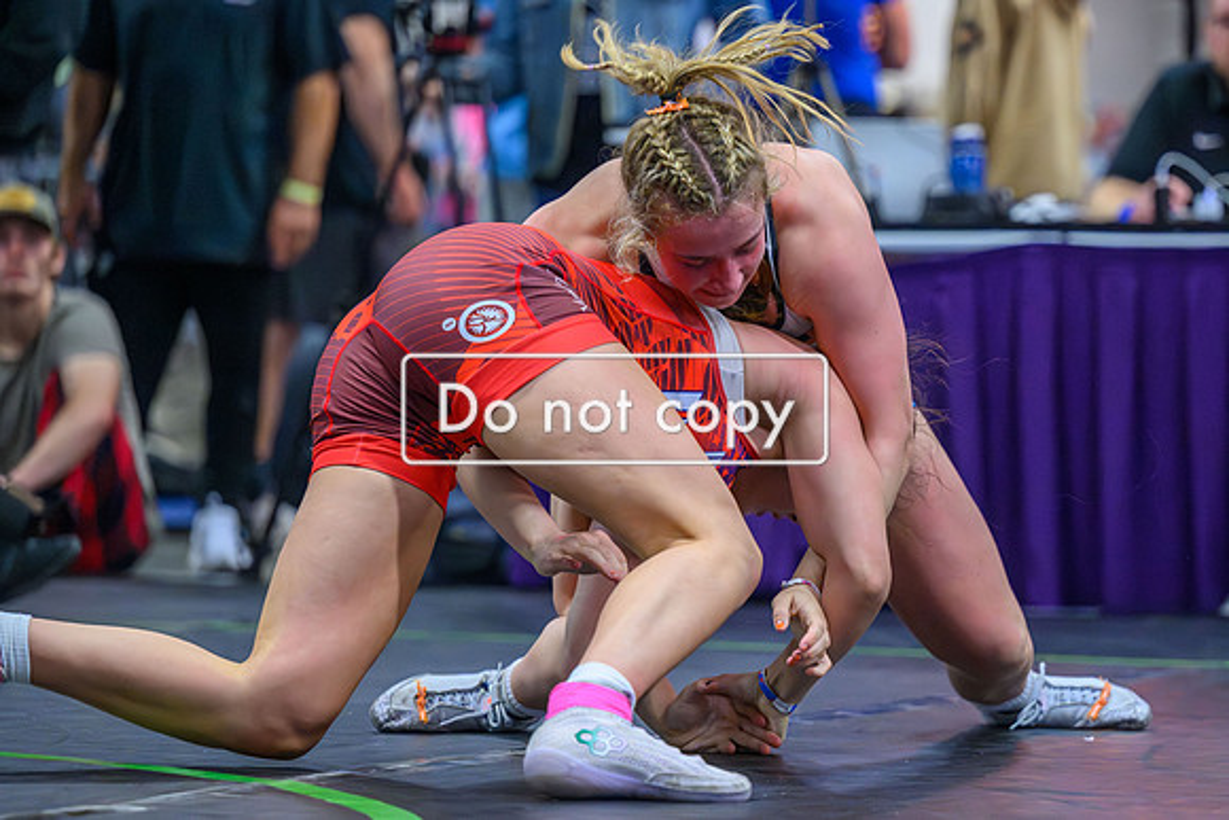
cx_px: 793
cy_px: 432
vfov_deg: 7.3
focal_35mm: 189
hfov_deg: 10.9
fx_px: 6453
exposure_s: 1/640
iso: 14400
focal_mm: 145
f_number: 2.8
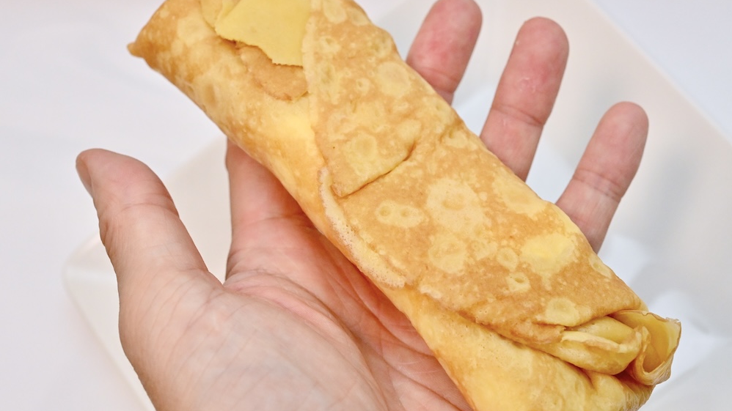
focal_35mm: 63
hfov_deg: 33.3
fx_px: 1223
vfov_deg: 19.1
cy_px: 183
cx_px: 366
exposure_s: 1/250
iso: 6400
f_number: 10
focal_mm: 60
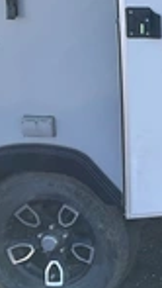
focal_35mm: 86
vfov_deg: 24.5
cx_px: 324
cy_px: 86
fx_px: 655
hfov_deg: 12.4
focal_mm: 3
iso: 25
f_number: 1.8
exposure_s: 1/534
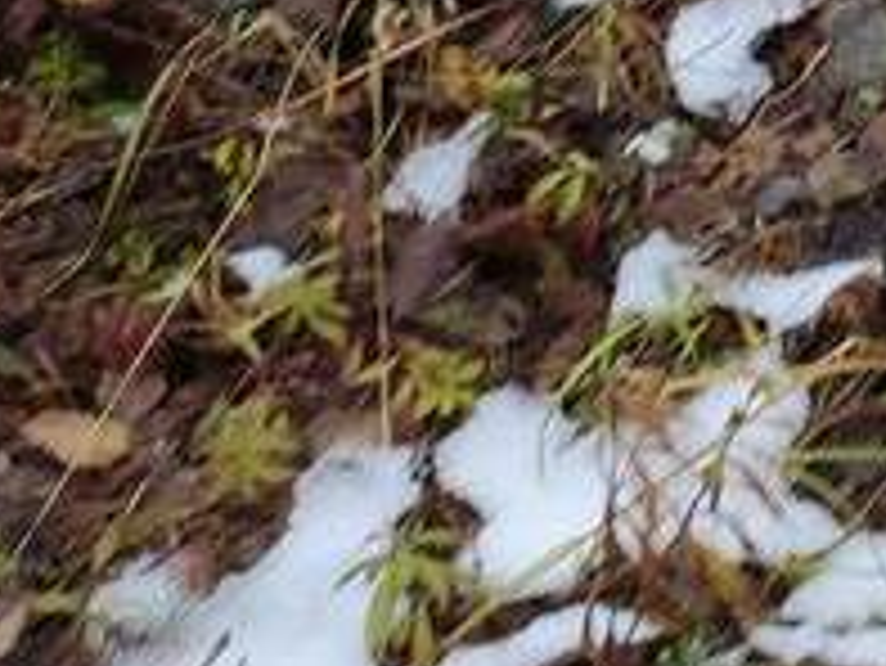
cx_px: 2127
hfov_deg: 11.9
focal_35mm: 135
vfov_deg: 10.1
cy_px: -675
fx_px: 3457
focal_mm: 4.77
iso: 151
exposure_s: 1/60
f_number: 1.75
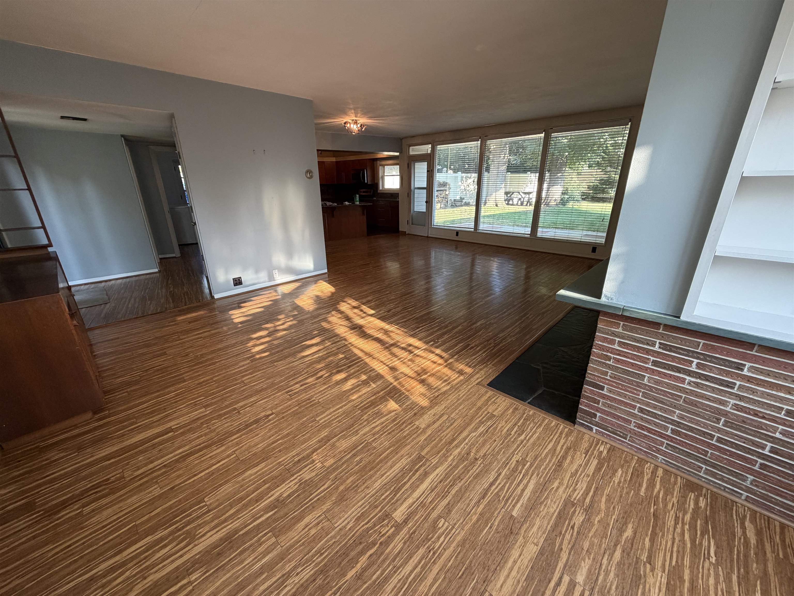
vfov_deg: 85.7
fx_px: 321
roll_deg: +1.0
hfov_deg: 102.1
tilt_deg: -20.0
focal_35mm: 14
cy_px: 298
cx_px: 397
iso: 250
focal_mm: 2.22
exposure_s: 1/120
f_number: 2.2
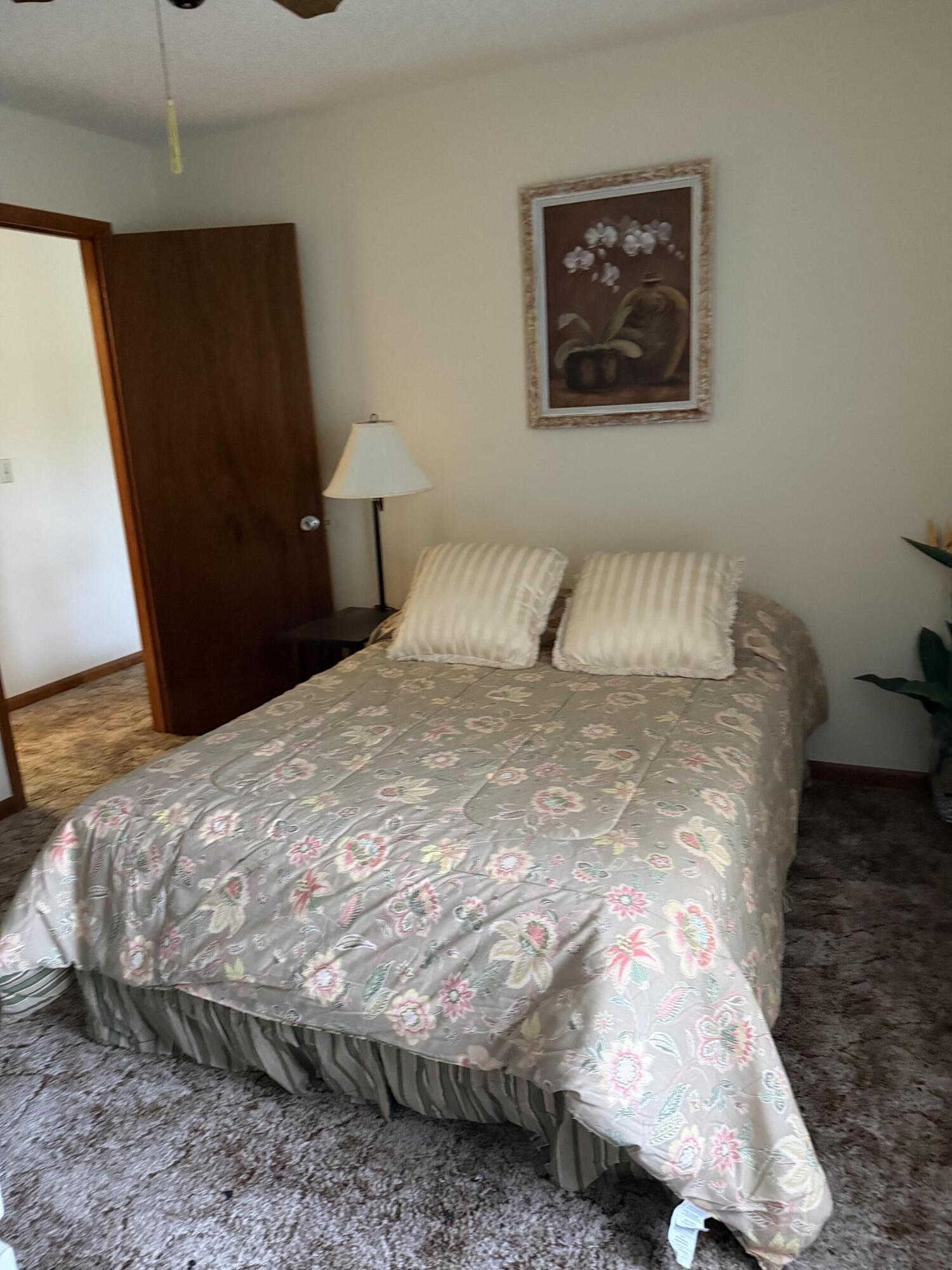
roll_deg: +2.8
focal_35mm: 24
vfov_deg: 71.6
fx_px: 880
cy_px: 635
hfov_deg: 56.8
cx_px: 476
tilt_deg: -15.1
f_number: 1.78
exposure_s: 1/40
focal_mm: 6.76
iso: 800
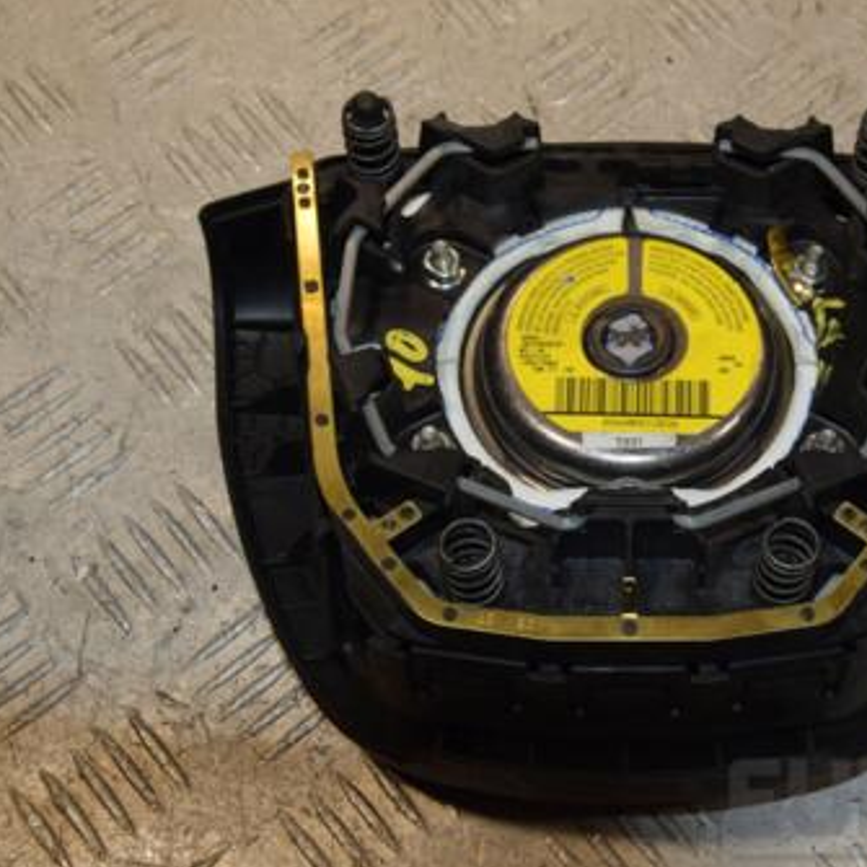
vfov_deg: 26.9
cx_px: 681
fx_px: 1814
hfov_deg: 26.4
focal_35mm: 64
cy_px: 453
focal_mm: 28
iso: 800
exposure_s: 1/200
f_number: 8
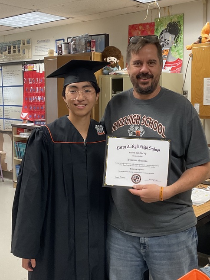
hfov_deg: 31.5
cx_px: 107
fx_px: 372
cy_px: 122
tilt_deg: -4.6
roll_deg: -1.9
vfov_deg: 41.2
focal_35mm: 46
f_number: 1.8
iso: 80
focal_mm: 3
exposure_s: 1/60
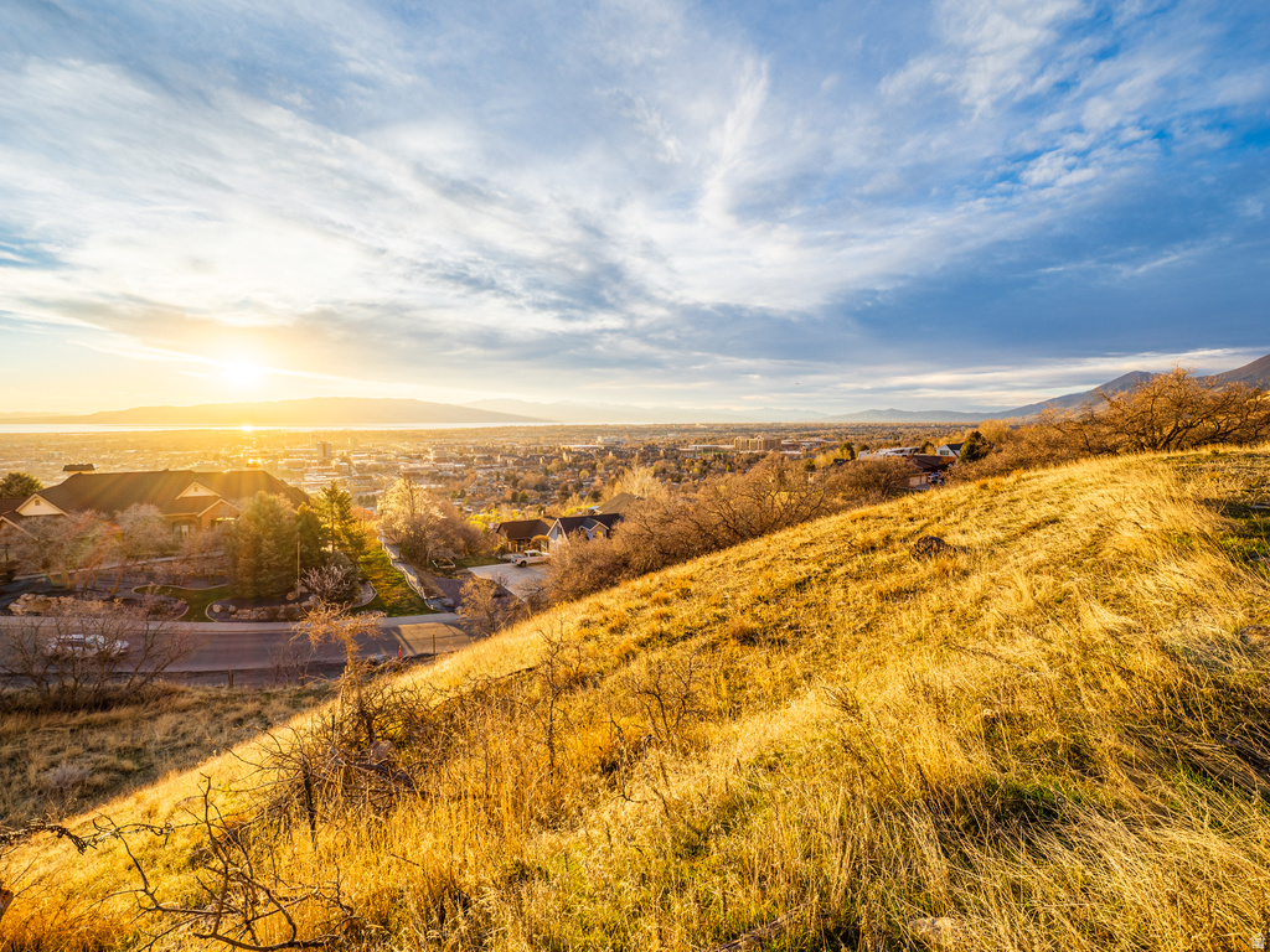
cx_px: 635
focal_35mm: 16
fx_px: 587
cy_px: 476
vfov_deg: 78.1
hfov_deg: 94.5
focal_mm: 8
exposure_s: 1/5000
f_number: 5.6
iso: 200
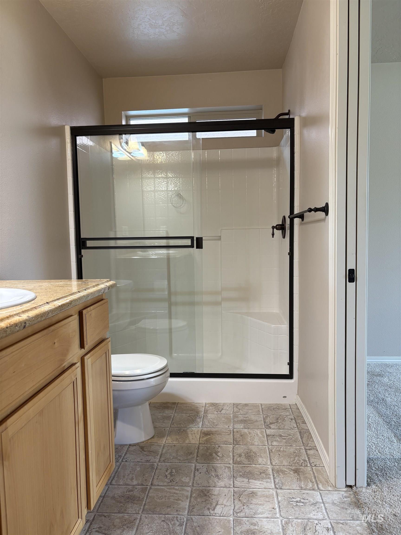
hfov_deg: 53.1
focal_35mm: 26
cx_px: 200
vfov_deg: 67.3
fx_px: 402
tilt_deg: -4.6
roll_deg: +1.1
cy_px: 268
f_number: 1.6
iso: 100
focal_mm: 5.96
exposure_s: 1/60
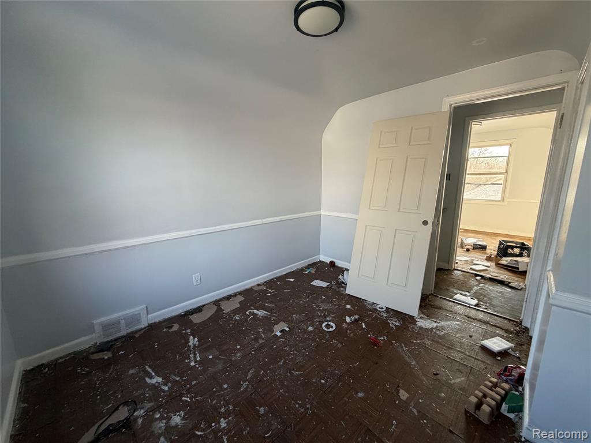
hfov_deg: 102.1
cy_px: 222
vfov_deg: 85.7
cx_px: 296
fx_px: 239
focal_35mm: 14
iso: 200
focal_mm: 2.22
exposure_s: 1/121
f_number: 2.2
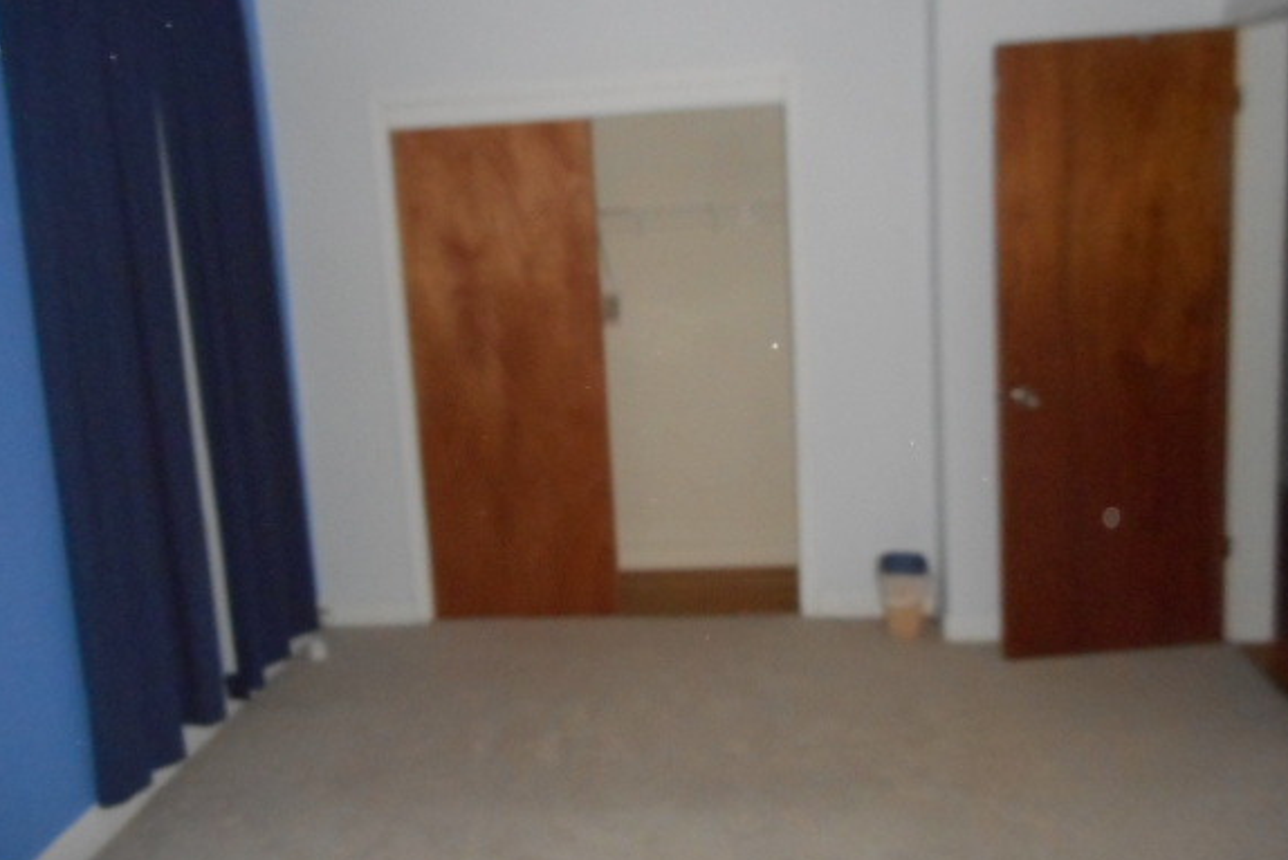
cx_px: 640
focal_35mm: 29
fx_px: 1038
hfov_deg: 63.6
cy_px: 388
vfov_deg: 44.9
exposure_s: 1/25
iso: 640
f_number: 3.7
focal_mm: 4.5
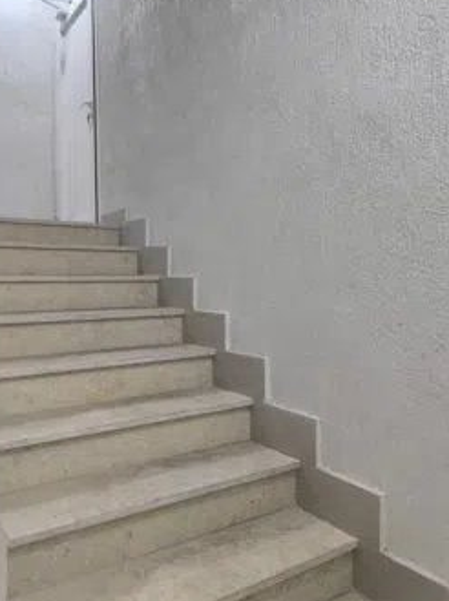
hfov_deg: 49.6
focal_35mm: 28
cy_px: 279
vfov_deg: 63.4
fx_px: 485
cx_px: 199
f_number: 1.65
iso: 640
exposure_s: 1/100
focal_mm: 6.14
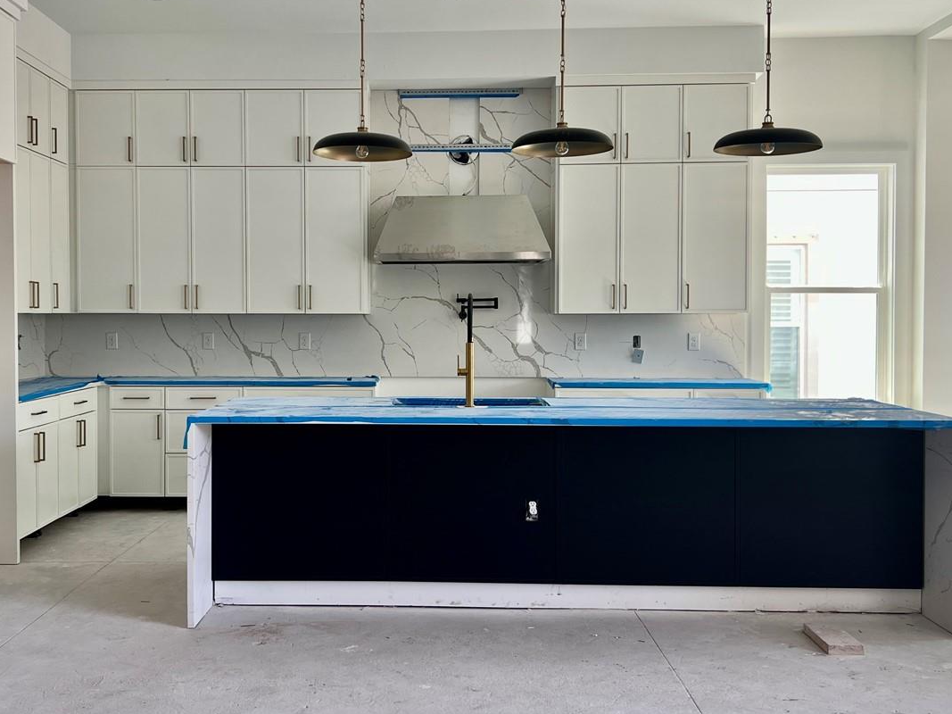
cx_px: 384
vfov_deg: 36.8
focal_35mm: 39
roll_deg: +0.2
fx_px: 1072
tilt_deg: -1.4
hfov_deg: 47.6
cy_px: 329
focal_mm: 5.7
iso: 40
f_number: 1.5
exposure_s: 1/135
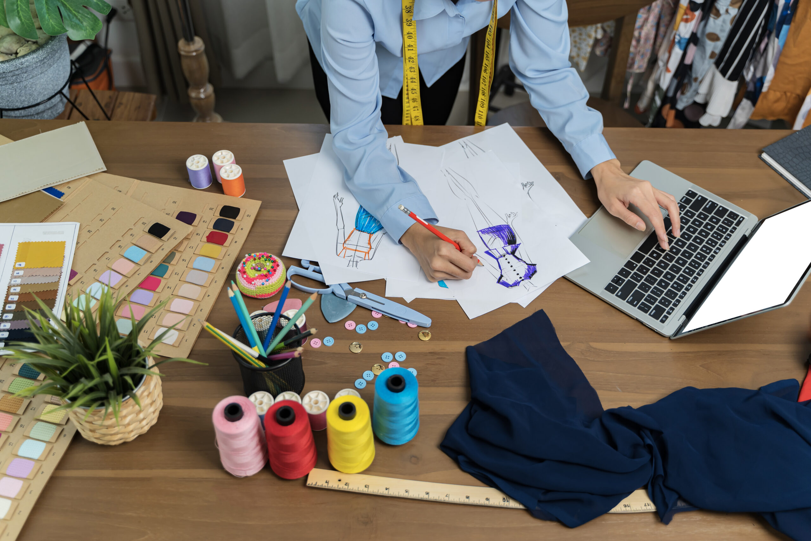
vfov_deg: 36.9
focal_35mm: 36
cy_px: 270
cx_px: 406
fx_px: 811
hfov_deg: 53.1
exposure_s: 1/320
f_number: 2.8
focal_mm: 36
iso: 200
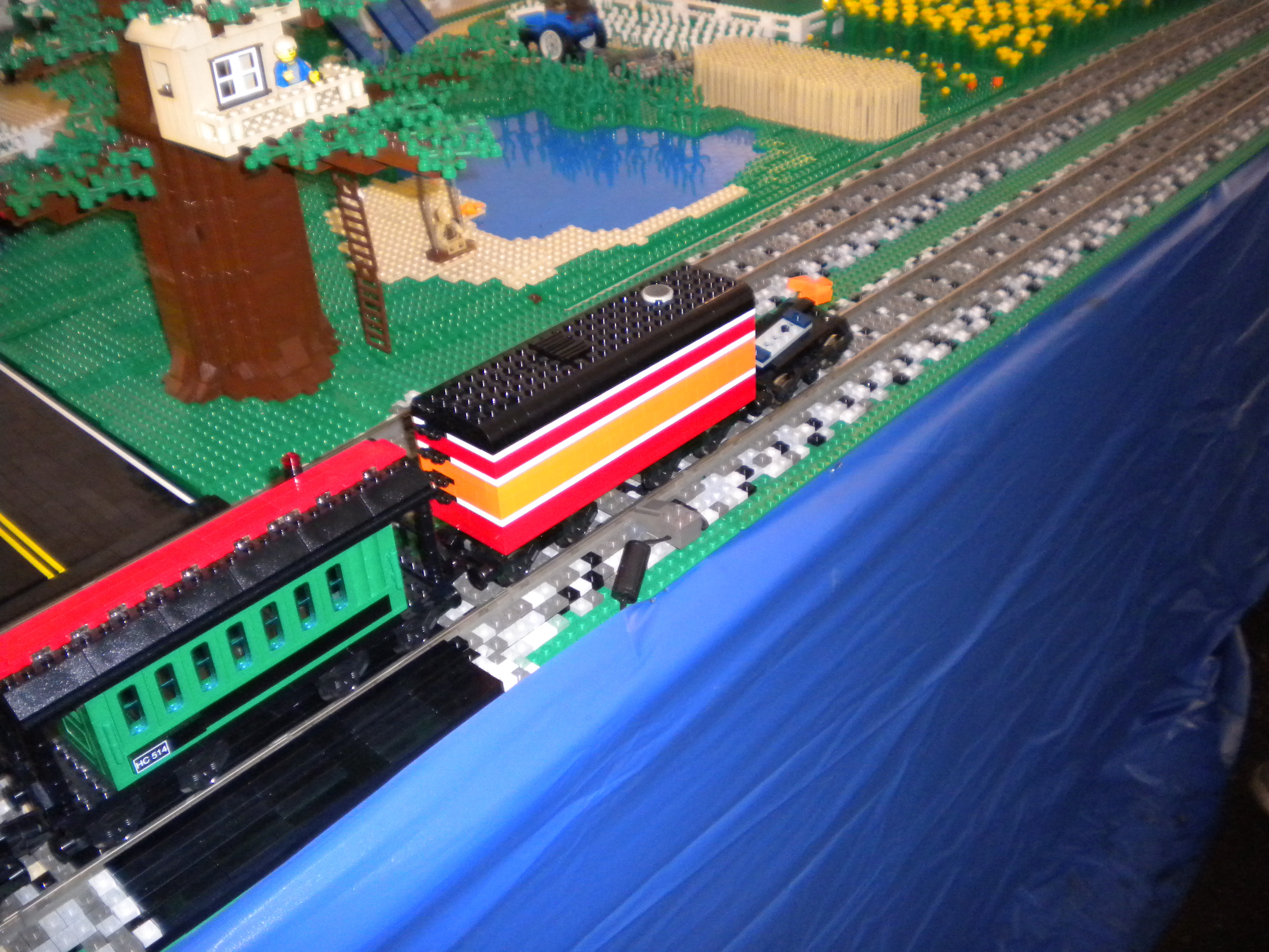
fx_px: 1283
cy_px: 476
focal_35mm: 35
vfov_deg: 40.7
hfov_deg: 52.6
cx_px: 634
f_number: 3.1
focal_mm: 6.3
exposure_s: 1/30
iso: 400
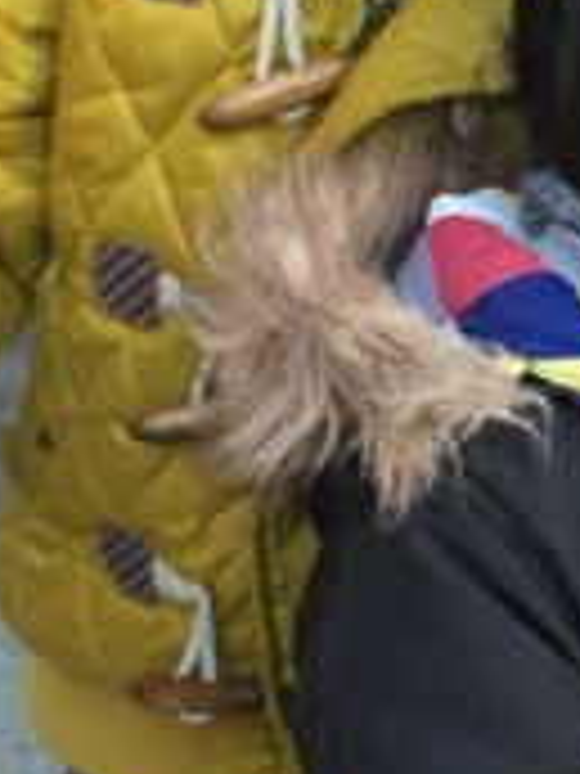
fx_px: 3865
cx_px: 1007
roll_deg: +2.2
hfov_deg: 8.3
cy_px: 693
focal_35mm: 173
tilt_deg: -22.8
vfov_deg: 11.4
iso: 25
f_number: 2.2
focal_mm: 4.15
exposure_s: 1/30
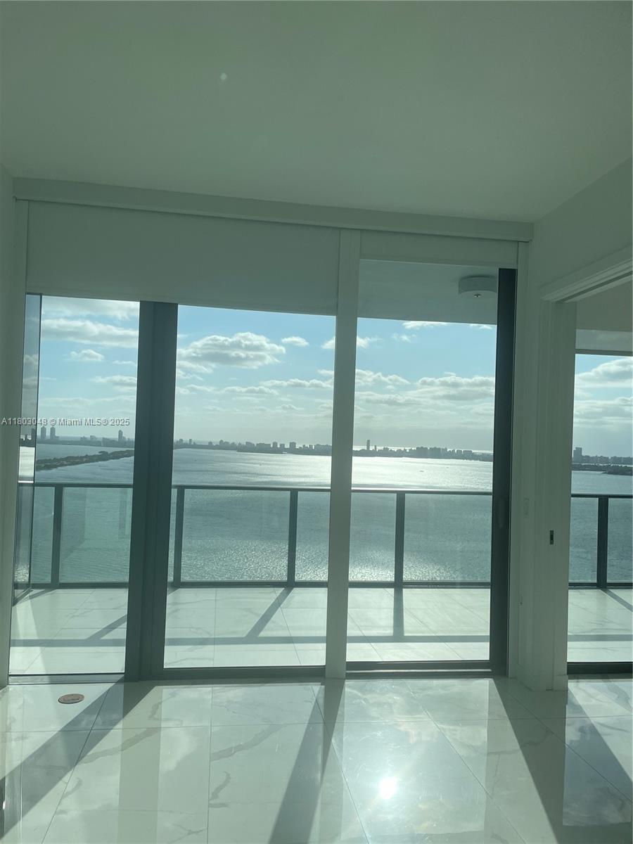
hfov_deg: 53.1
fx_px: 634
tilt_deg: +3.4
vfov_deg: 67.3
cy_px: 422
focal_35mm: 26
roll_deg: -2.5
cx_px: 316
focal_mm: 4.2
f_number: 1.6
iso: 32
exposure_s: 1/10753
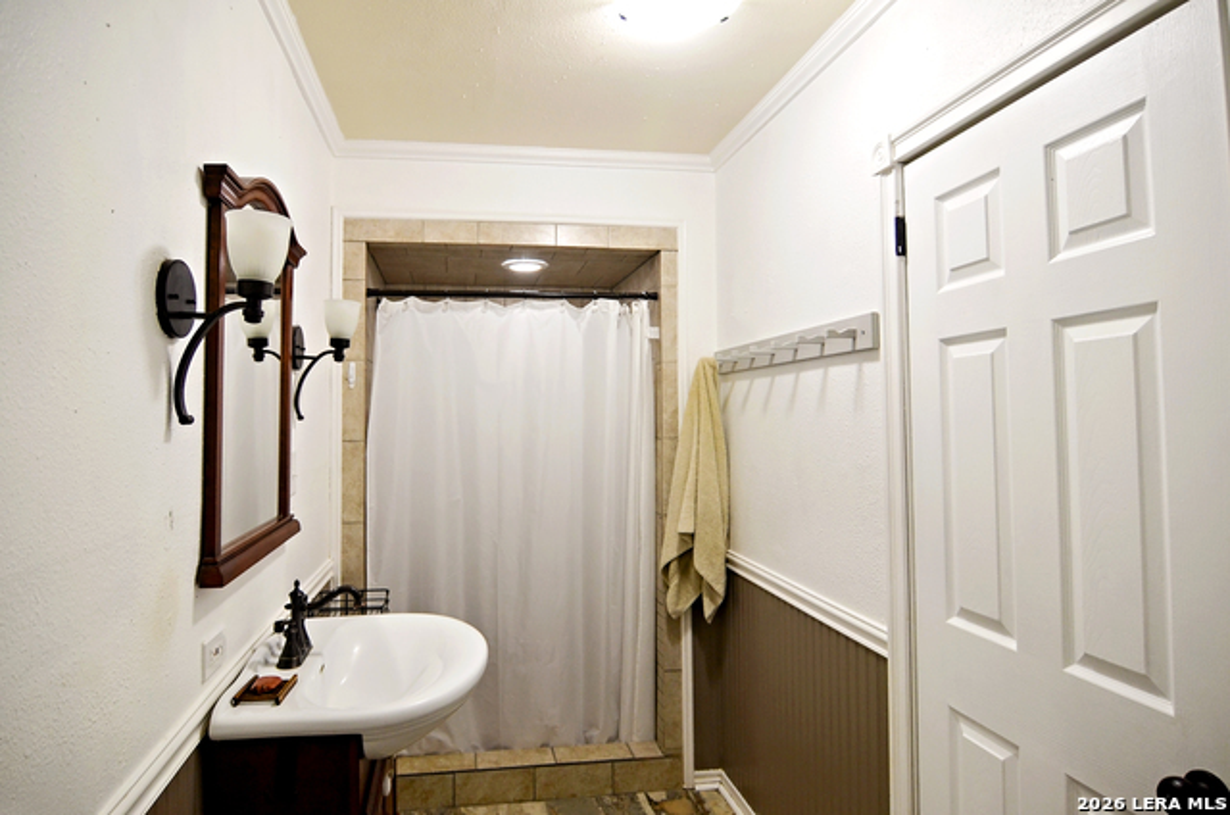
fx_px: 614
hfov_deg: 90.1
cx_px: 615
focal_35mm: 18
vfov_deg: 67.2
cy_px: 408
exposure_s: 1/40
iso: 320
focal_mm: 12
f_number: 4
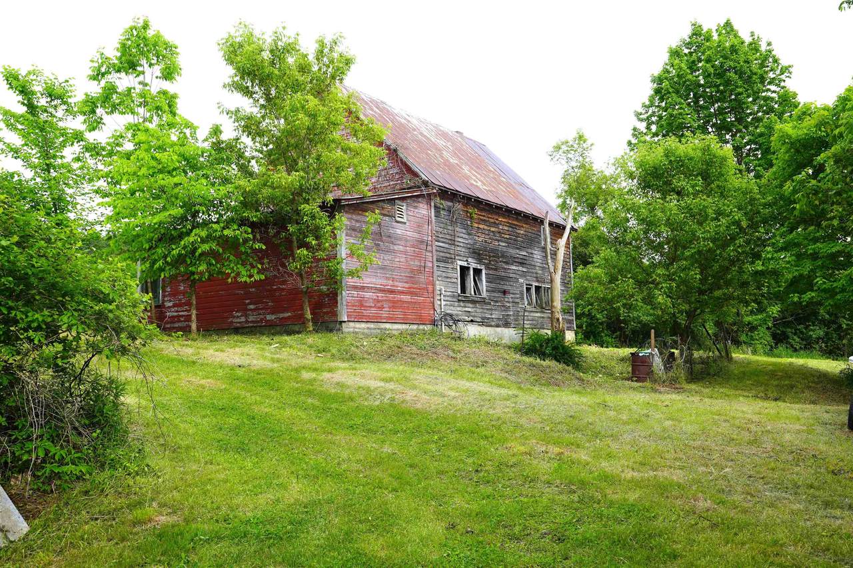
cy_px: 284
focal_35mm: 32
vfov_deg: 41.1
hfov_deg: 58.7
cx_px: 426
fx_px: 758
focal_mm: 32
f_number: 7.1
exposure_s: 1/100
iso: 100
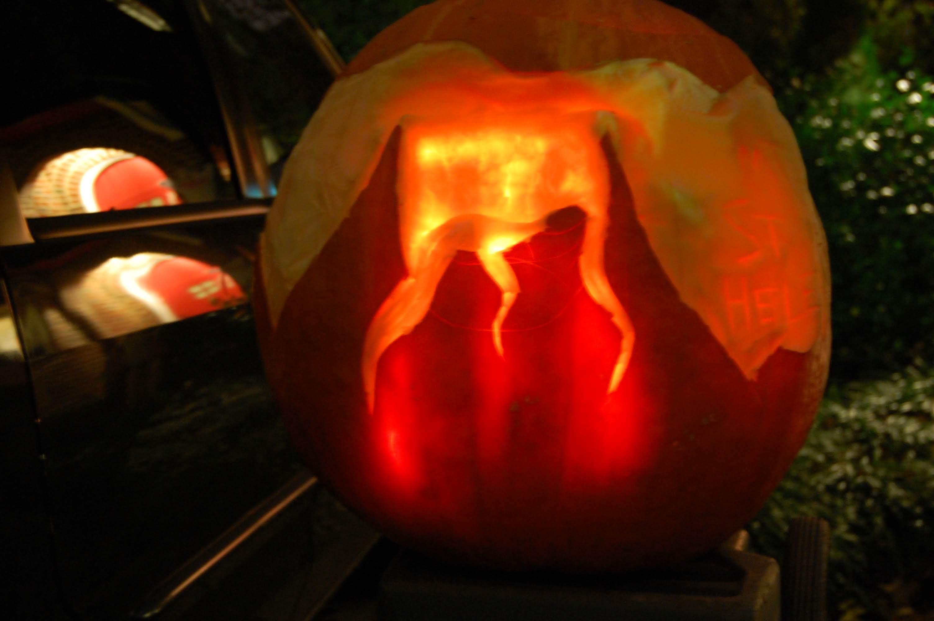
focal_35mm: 63
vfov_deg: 21.5
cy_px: 310
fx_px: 1633
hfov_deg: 31.9
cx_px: 467
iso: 800
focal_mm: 42
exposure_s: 4
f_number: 5.3
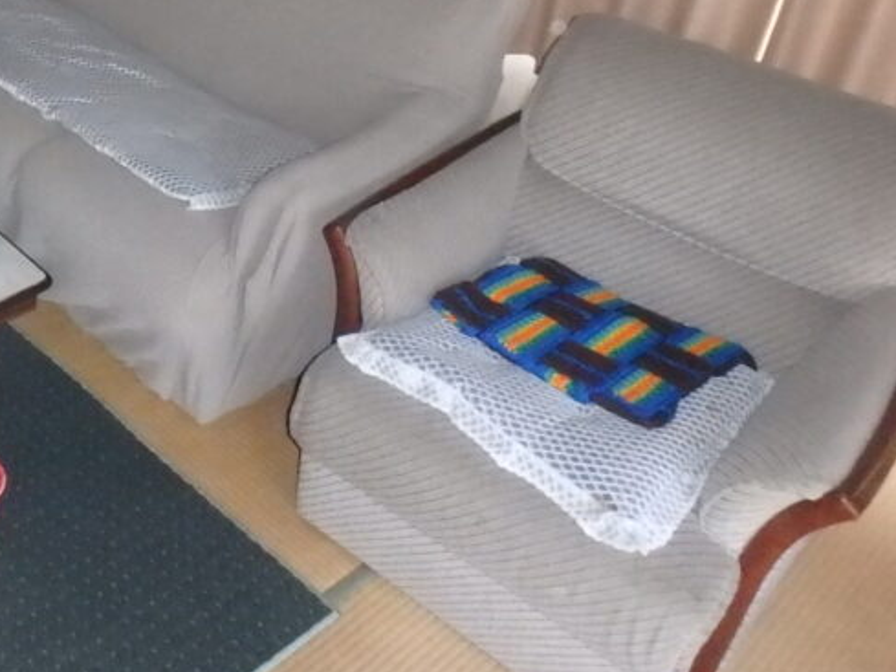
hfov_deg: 38.5
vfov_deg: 31.6
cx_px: 16
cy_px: 93
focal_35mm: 44
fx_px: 1139
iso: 1600
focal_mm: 3.7
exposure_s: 1/30
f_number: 6
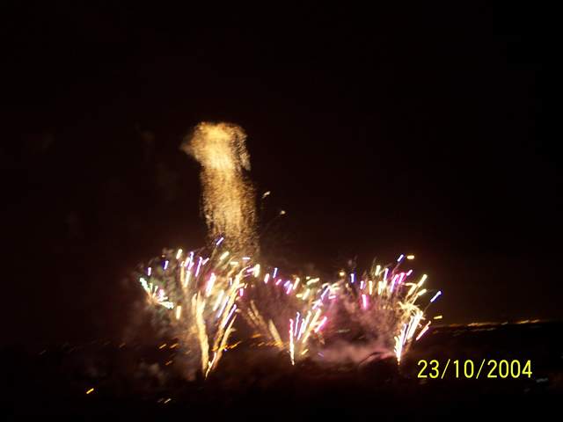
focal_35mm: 38
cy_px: 211
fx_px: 618
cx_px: 282
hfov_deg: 49.0
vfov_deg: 37.7
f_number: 2.8
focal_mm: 8
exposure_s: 1/3
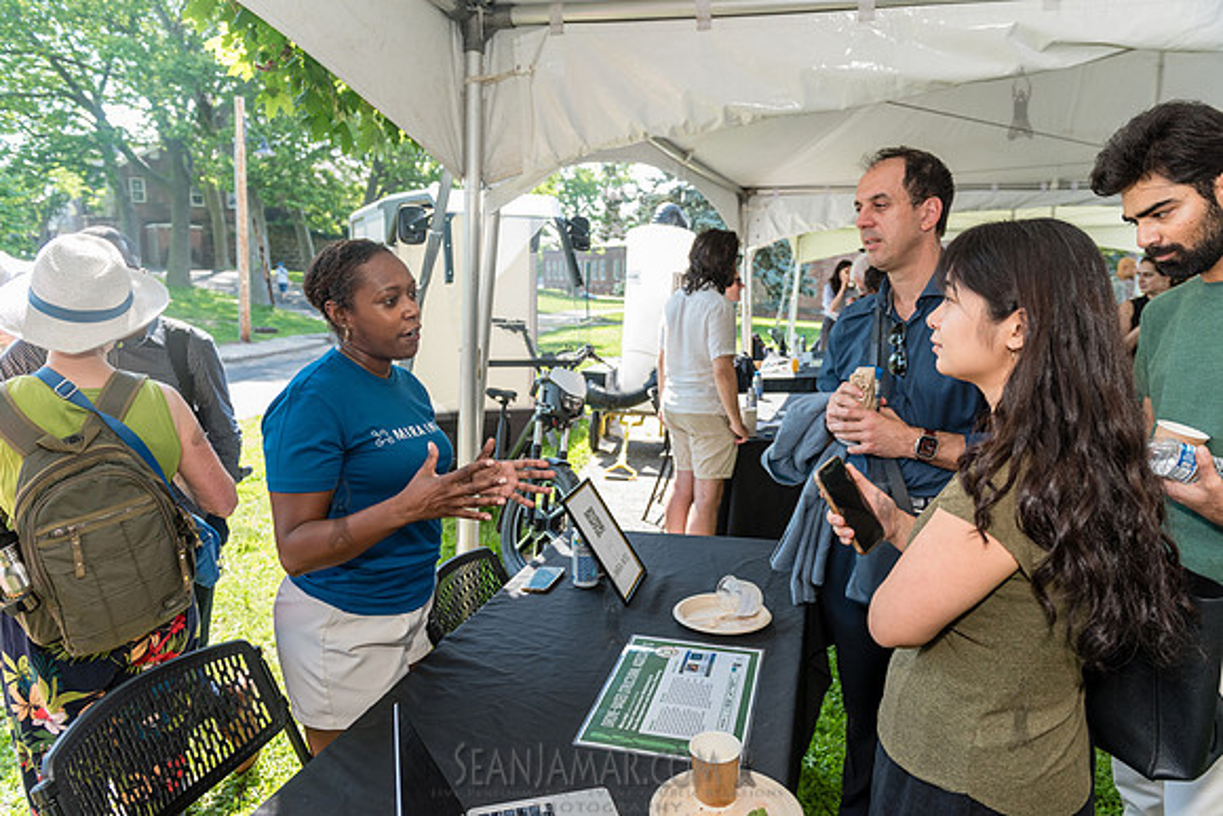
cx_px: 612
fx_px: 815
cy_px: 408
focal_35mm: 24
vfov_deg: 53.2
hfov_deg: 73.7
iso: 400
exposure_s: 1/320
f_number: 3.5
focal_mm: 24
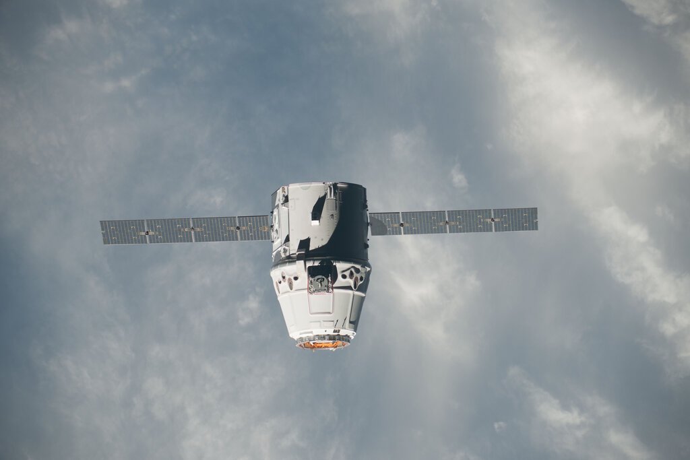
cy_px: 230
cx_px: 345
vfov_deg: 4.0
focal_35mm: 340
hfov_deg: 6.1
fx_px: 6517
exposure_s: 1/1250
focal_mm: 340
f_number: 5.6
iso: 200
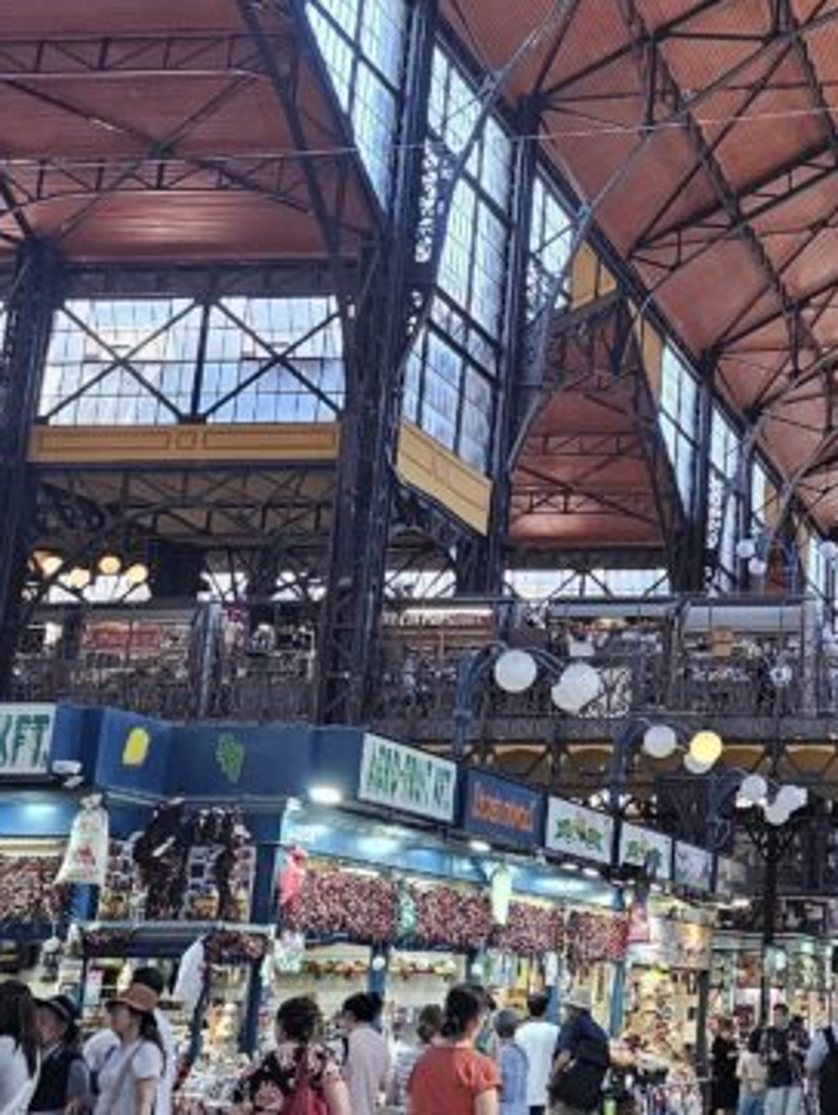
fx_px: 2096
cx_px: 949
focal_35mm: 65
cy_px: 388
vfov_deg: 29.6
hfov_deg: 21.3
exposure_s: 1/100
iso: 125
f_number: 1.7
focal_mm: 6.3
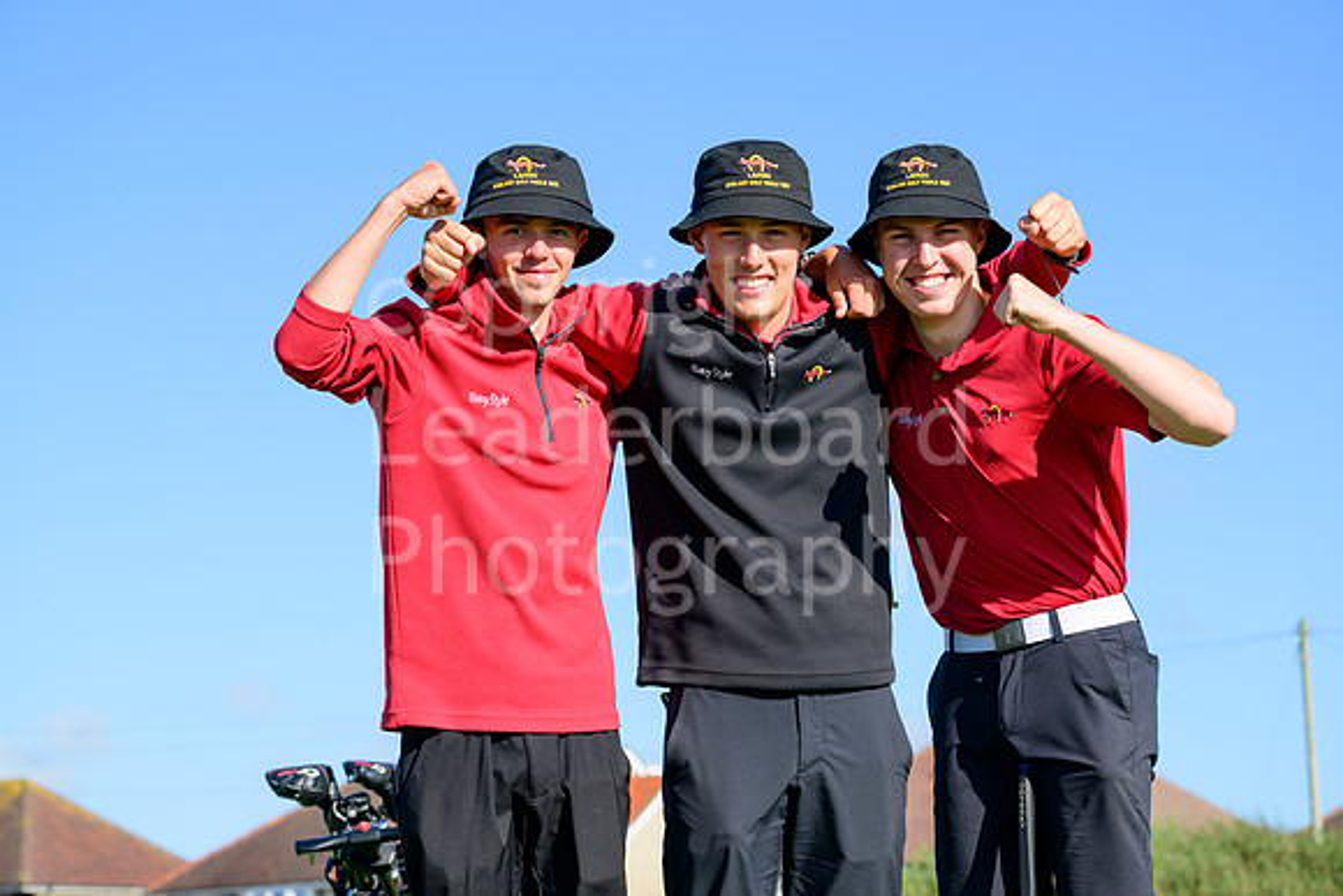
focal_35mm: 100
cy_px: 448
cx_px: 672
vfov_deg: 13.7
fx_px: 3731
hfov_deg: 20.4
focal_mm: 100
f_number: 7.1
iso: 400
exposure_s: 1/1000
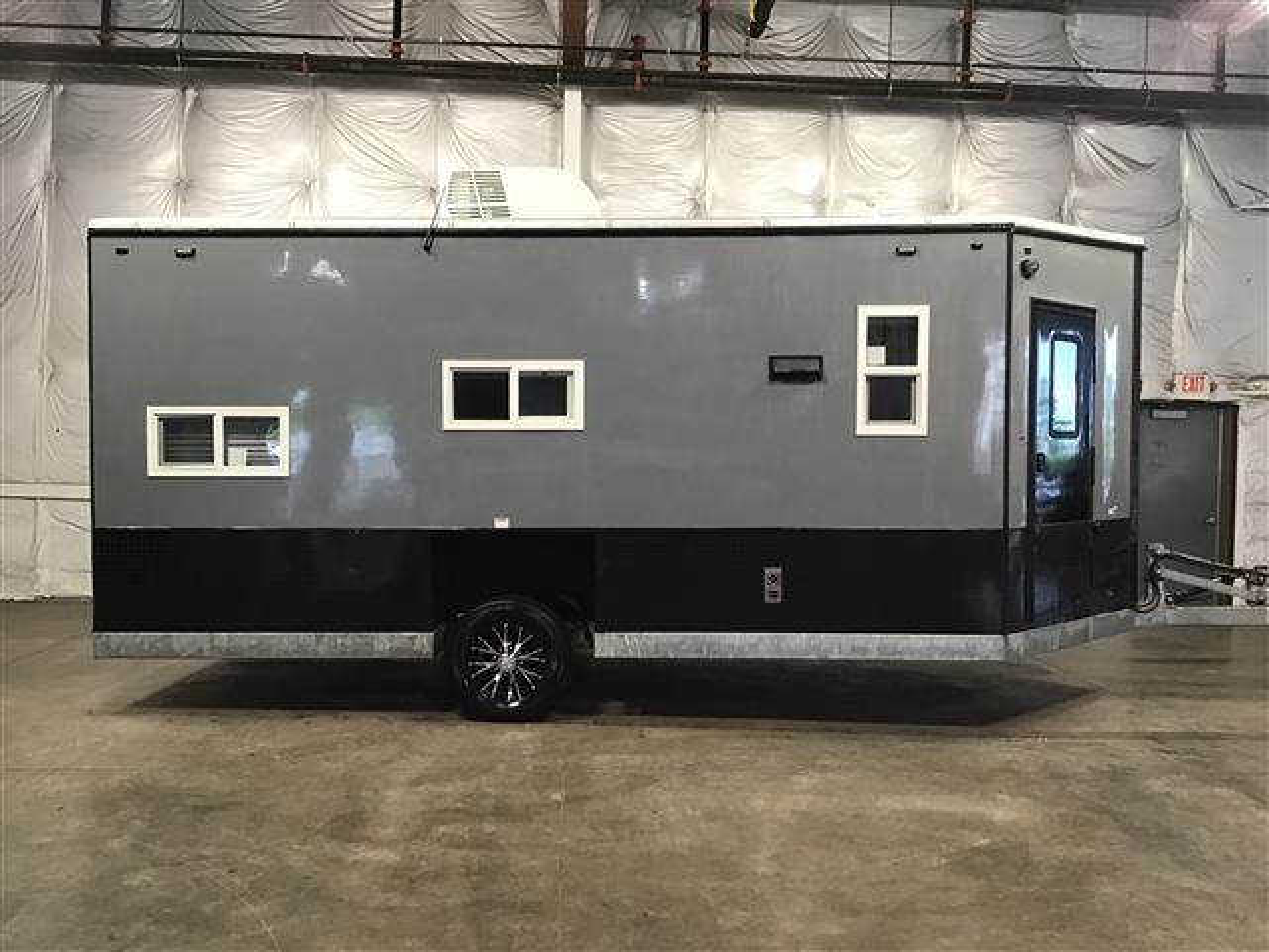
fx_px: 1136
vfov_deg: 45.4
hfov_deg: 58.4
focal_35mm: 31
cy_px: 476
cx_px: 634
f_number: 2.4
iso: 80
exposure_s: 1/30
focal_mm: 3.3
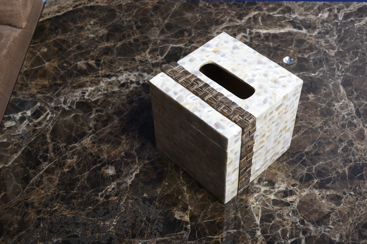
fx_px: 510
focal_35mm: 50
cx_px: 184
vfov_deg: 27.0
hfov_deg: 39.6
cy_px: 122
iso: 125
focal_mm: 50
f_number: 10
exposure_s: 1/200
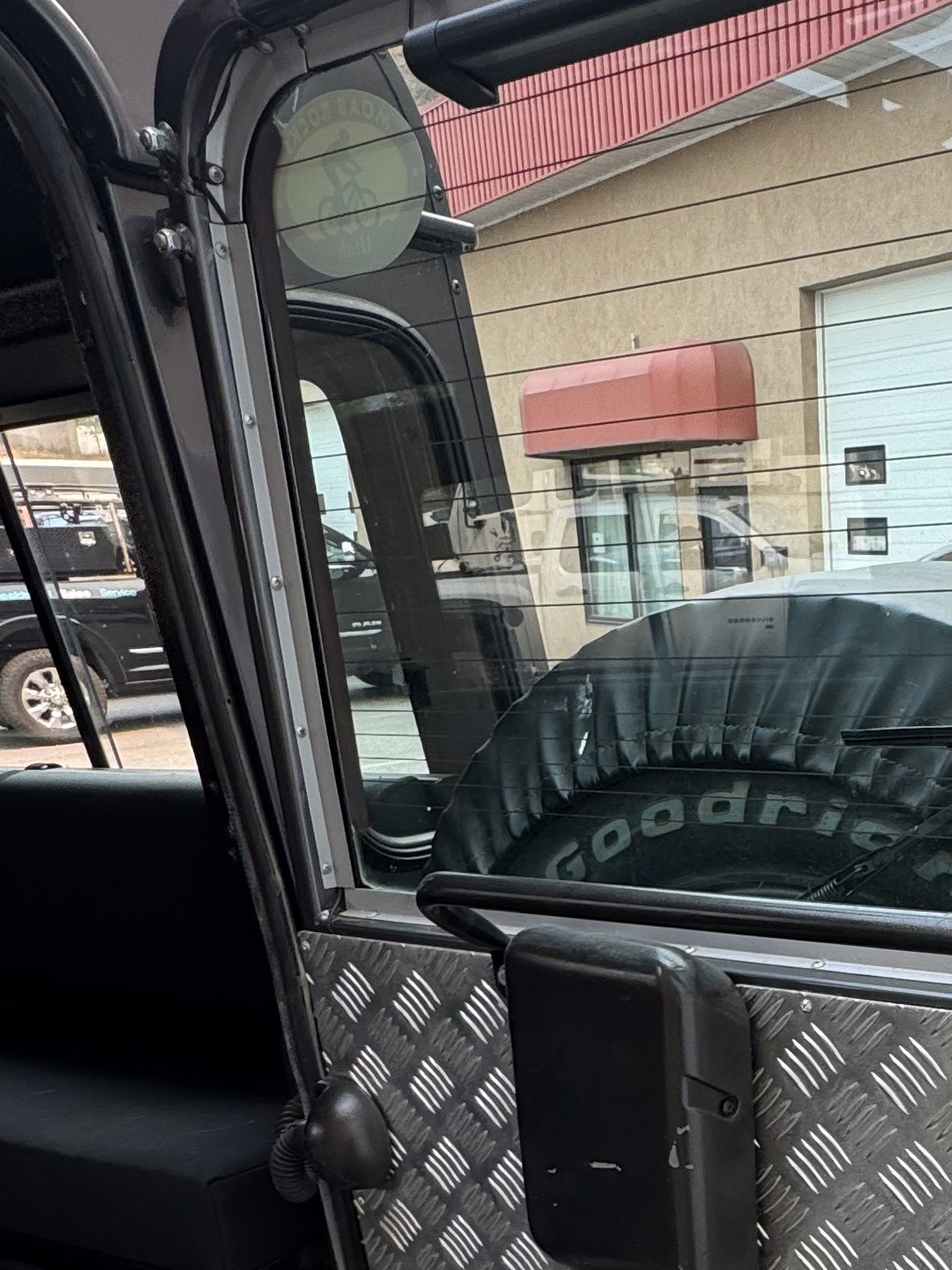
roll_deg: +1.4
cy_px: 1068
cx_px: 963
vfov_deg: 45.7
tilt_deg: -20.0
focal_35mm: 38
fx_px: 1393
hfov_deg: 34.2
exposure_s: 1/209
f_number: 2.2
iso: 40
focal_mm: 2.22
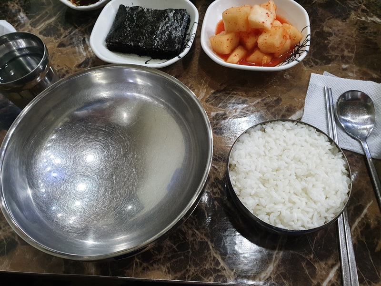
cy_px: 143
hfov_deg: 67.3
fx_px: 286
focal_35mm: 26
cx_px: 190
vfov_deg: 53.1
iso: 320
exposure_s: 1/40
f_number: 2.4
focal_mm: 4.3
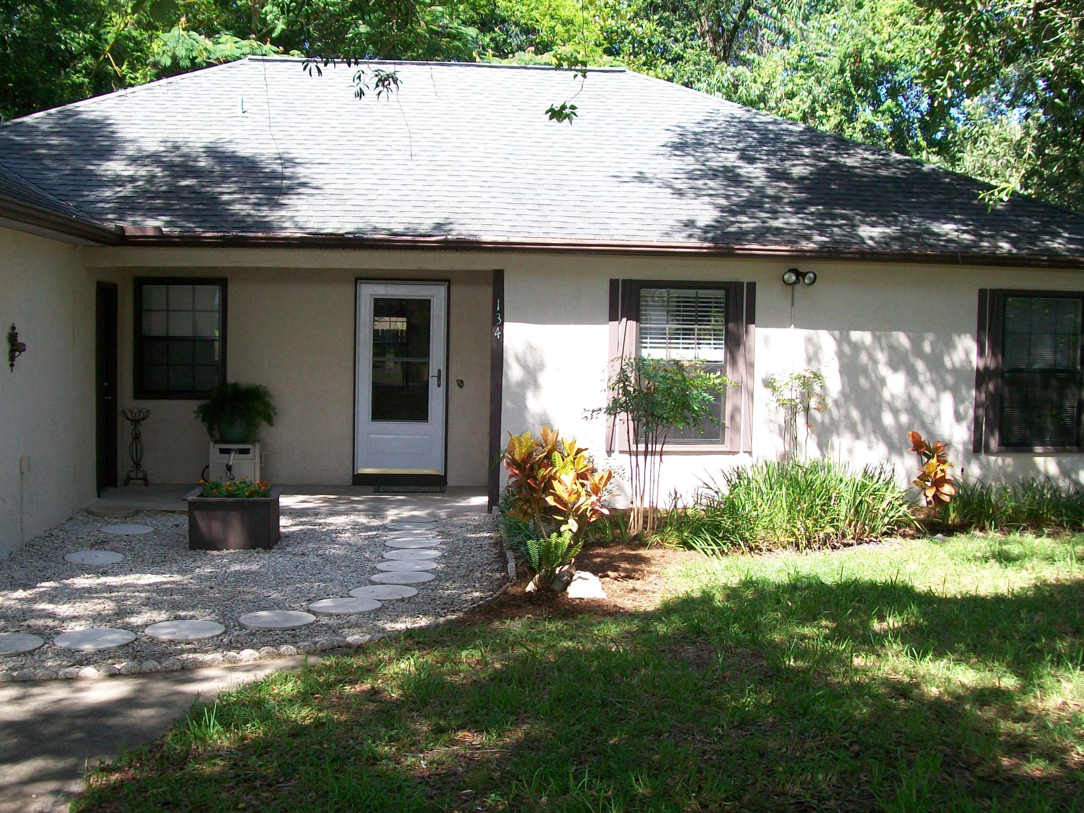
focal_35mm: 41
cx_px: 486
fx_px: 1284
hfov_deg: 45.7
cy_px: 408
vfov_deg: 35.1
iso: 64
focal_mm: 6
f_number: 2.7
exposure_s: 1/200
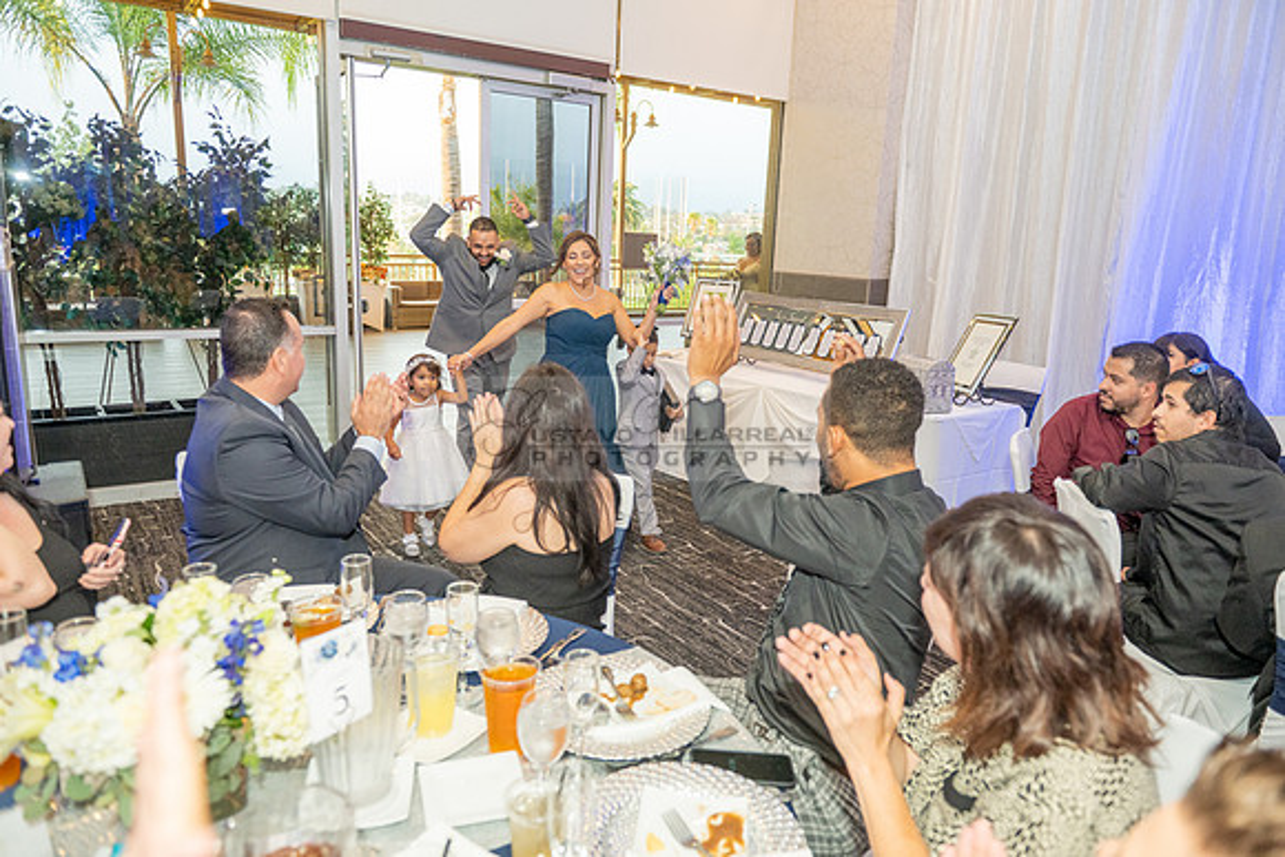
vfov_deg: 53.2
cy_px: 428
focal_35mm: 24
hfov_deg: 73.7
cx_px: 642
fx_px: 857
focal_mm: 24
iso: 1600
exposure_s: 1/160
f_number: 3.5
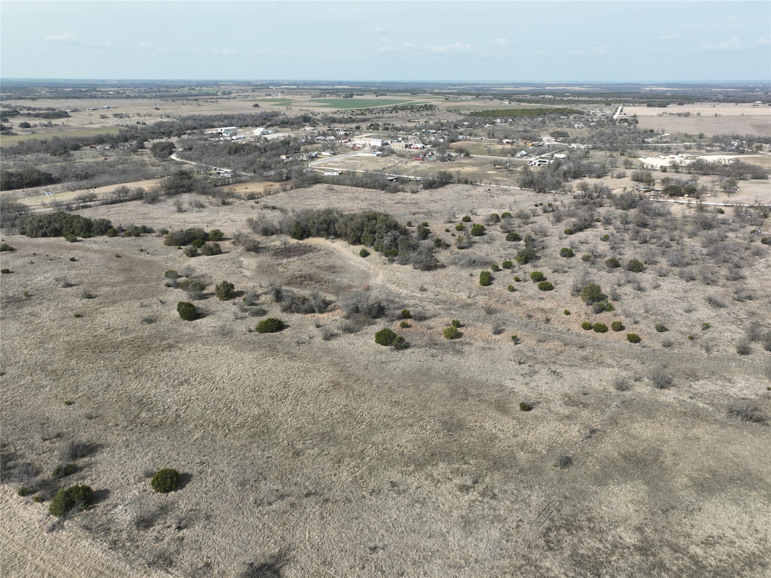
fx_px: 534
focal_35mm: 24
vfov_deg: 56.8
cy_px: 289
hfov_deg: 71.6
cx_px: 386
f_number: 2.8
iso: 100
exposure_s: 1/1250
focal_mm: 12.29
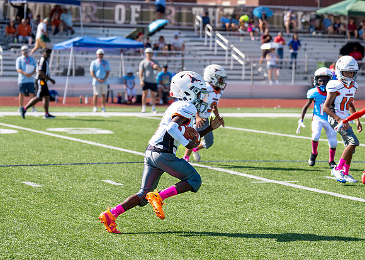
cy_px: 144
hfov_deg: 17.0
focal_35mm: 118
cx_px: 177
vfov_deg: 12.2
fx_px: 1219
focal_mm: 76
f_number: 2.8
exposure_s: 1/1250
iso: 100
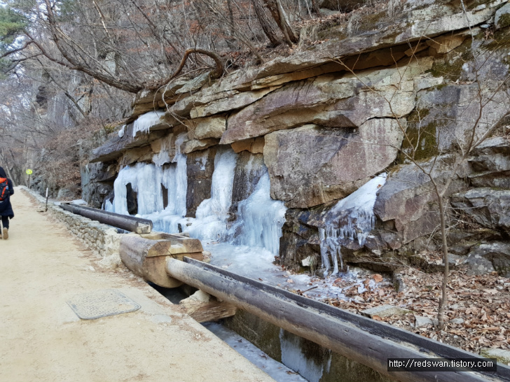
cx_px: 255
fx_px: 383
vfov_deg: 53.1
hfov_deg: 67.3
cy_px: 191
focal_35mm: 26
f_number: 1.7
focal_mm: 4.2
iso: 64
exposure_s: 1/120
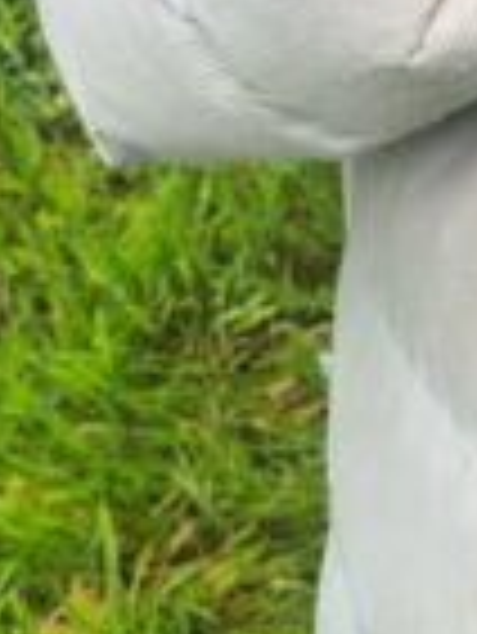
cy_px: -706
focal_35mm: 189
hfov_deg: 7.8
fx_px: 3467
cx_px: 666
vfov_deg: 9.6
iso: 50
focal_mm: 5.4
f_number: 1.8
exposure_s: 1/381
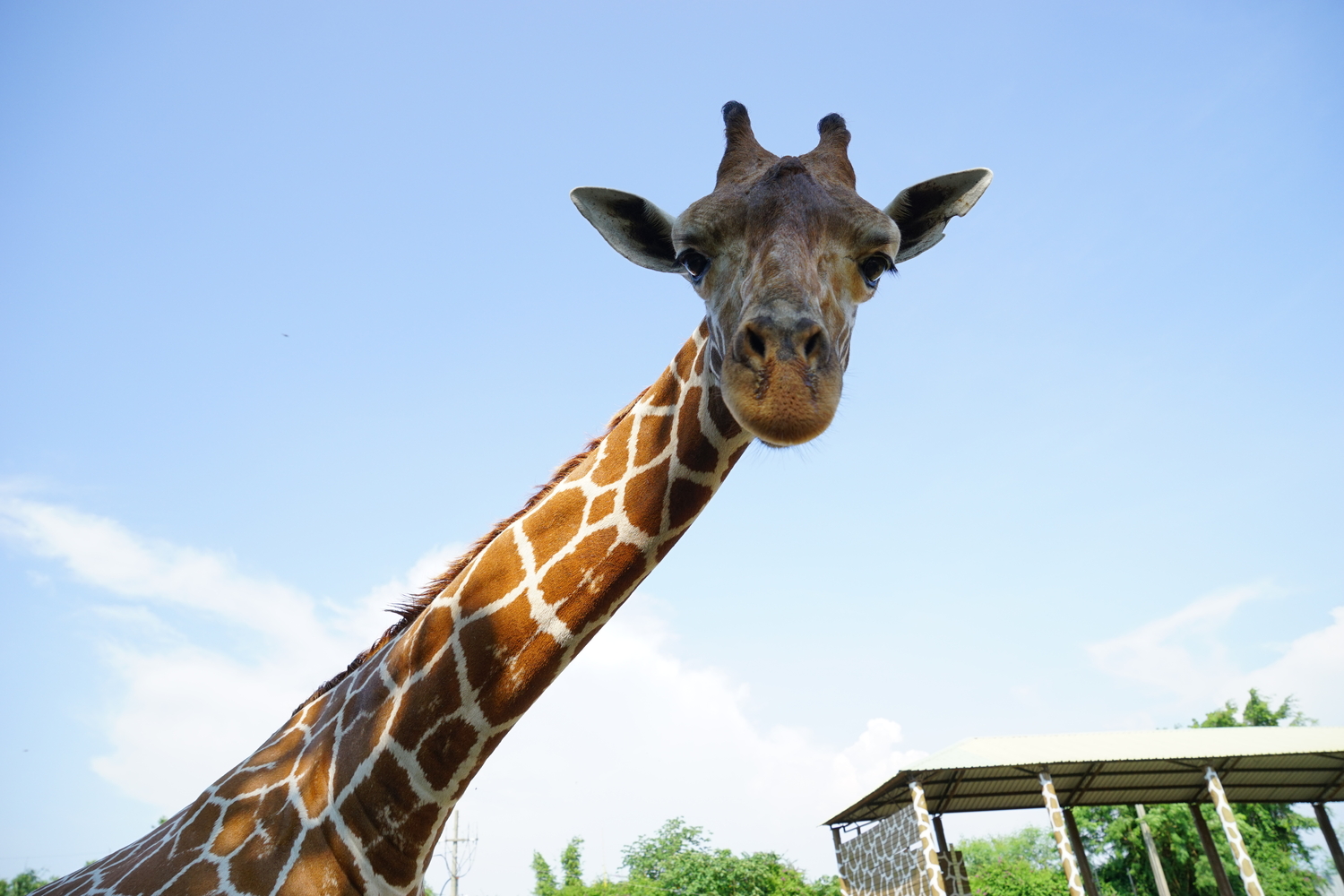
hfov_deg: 73.7
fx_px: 896
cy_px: 448
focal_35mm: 24
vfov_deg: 53.1
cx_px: 672
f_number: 6.7
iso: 320
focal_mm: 24
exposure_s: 1/500
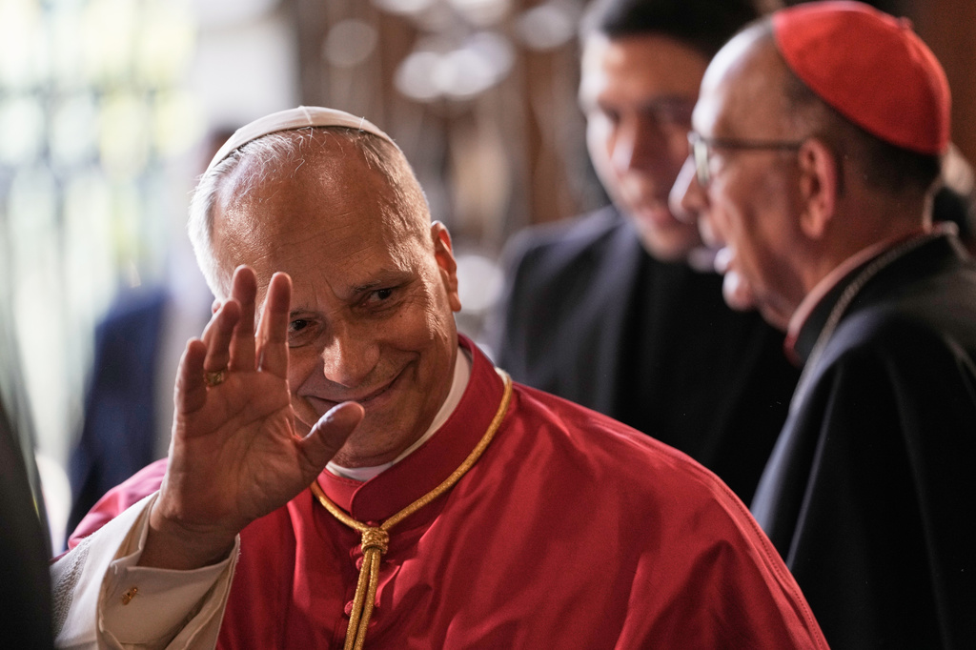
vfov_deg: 6.9
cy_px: 325
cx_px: 488
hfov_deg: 10.3
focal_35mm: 200
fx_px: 5420
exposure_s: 1/800
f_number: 2.8
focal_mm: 200
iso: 1600
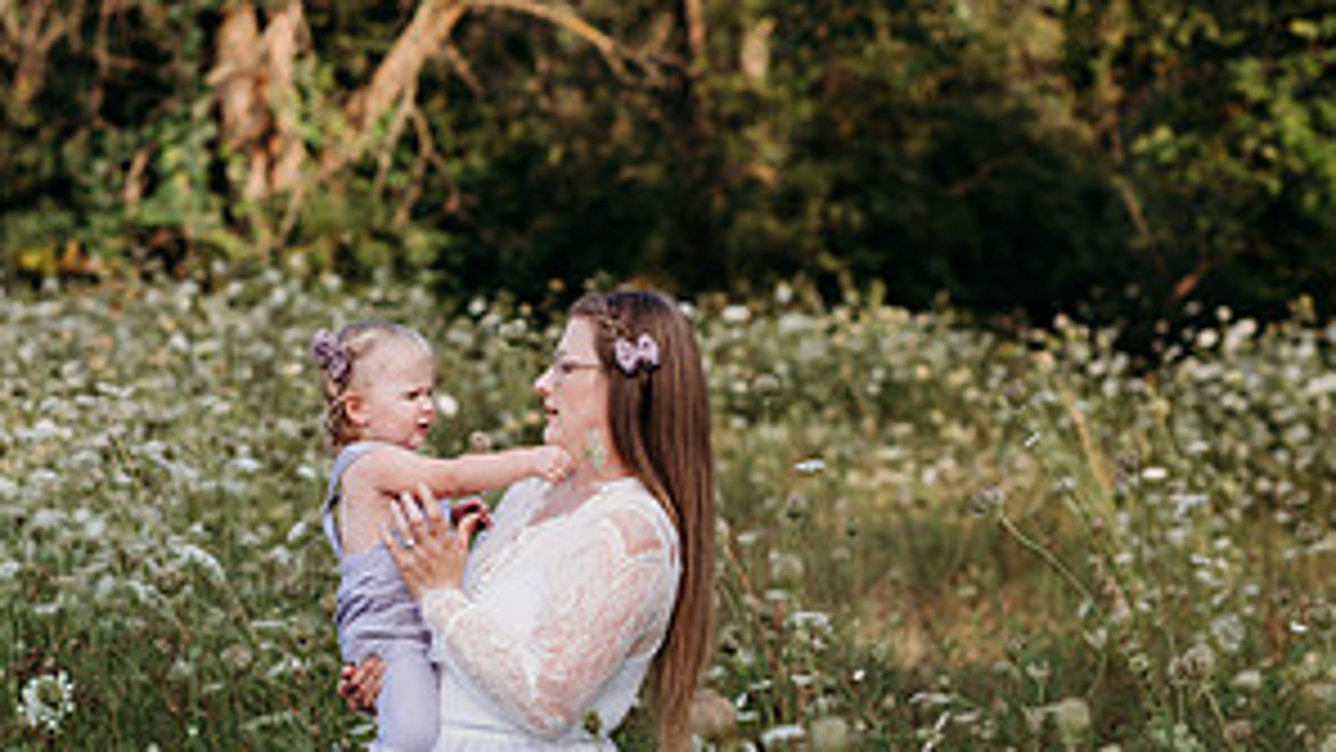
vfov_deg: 9.0
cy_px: 486
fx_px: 4782
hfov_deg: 15.9
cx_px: 670
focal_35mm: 135
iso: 250
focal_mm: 85
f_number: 3.5
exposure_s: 1/1250
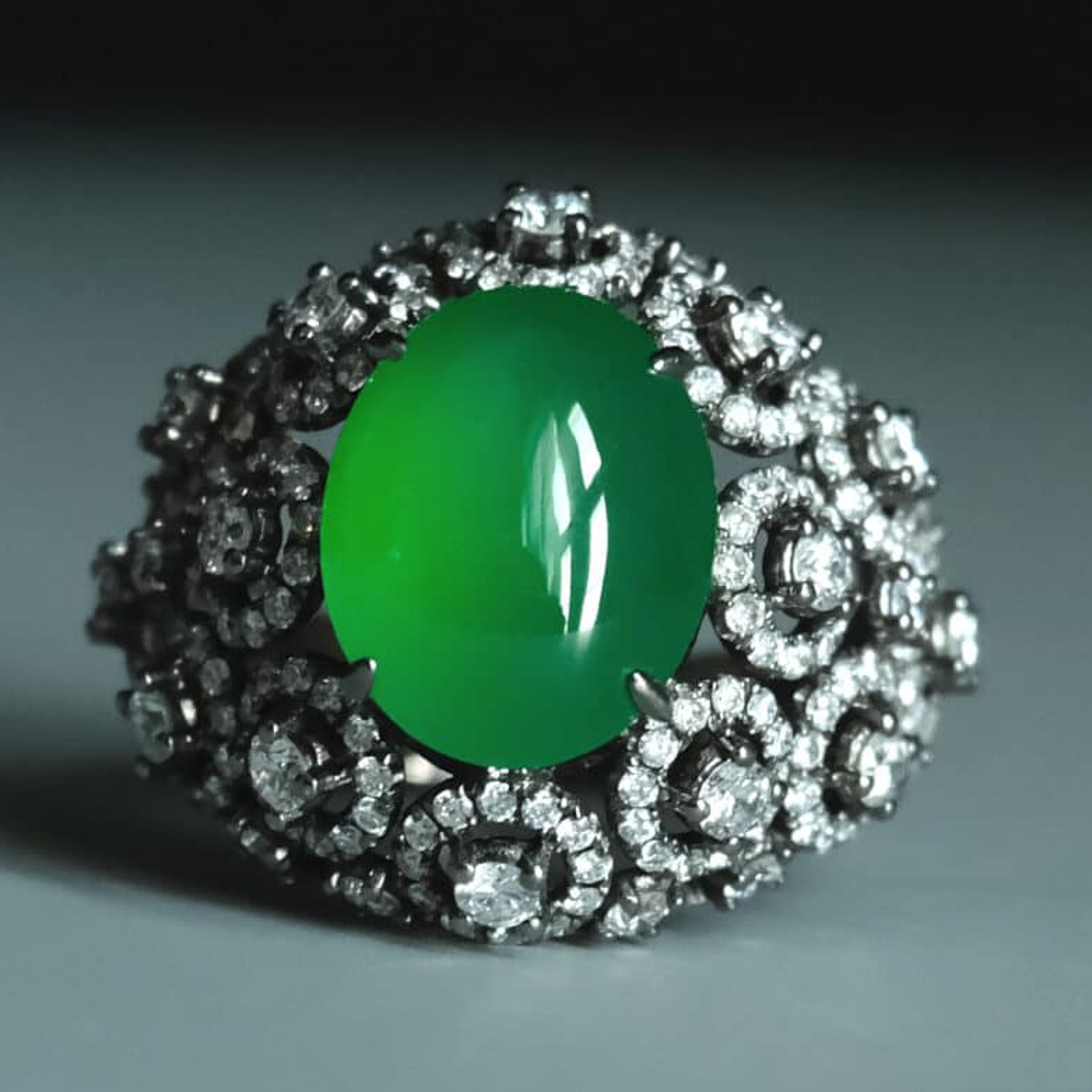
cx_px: 531
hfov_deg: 36.1
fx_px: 1677
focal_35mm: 47
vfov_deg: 36.1
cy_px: 552
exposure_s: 1/2.8
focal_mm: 24.2
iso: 1600
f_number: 5
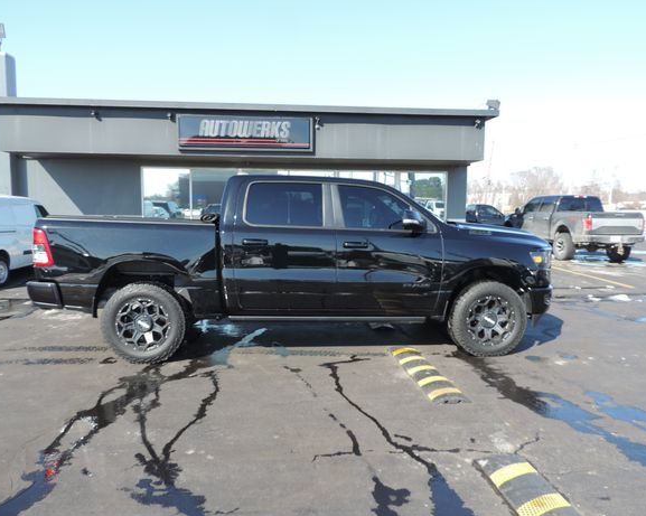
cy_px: 266
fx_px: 497
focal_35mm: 26
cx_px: 330
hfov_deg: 66.0
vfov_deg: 54.9
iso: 80
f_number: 3
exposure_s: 1/400
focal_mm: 4.3
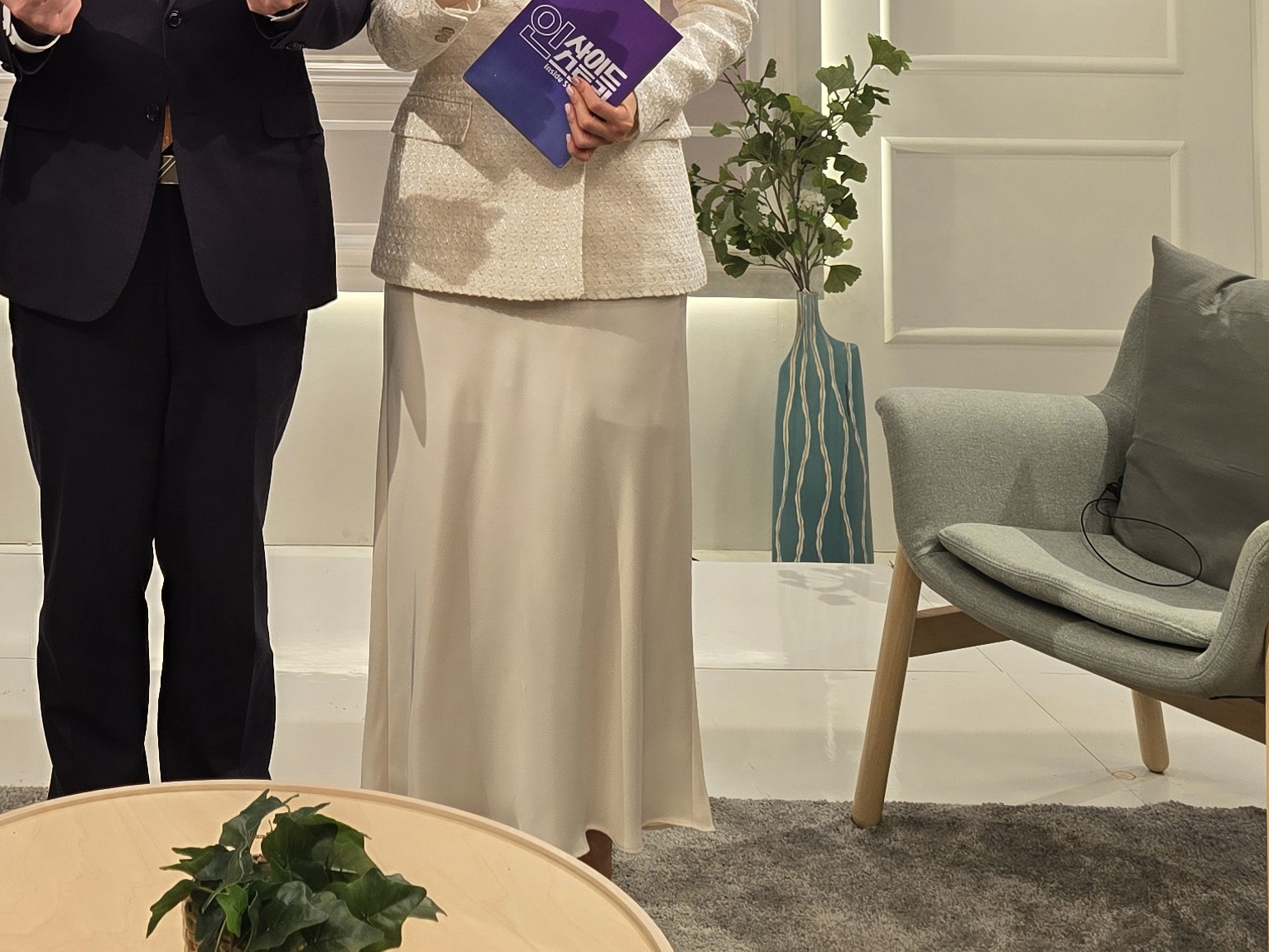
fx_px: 2200
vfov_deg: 22.4
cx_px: 150
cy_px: -213
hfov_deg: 30.9
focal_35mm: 60
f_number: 1.7
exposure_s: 1/120
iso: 100
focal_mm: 6.3
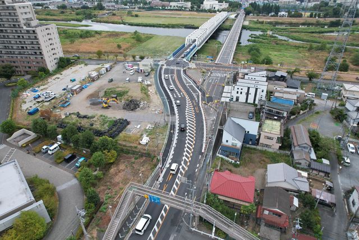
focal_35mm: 22
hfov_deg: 78.6
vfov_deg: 57.3
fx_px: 219
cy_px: 120
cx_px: 180
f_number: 2.8
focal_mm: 8.38
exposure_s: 1/250
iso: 110
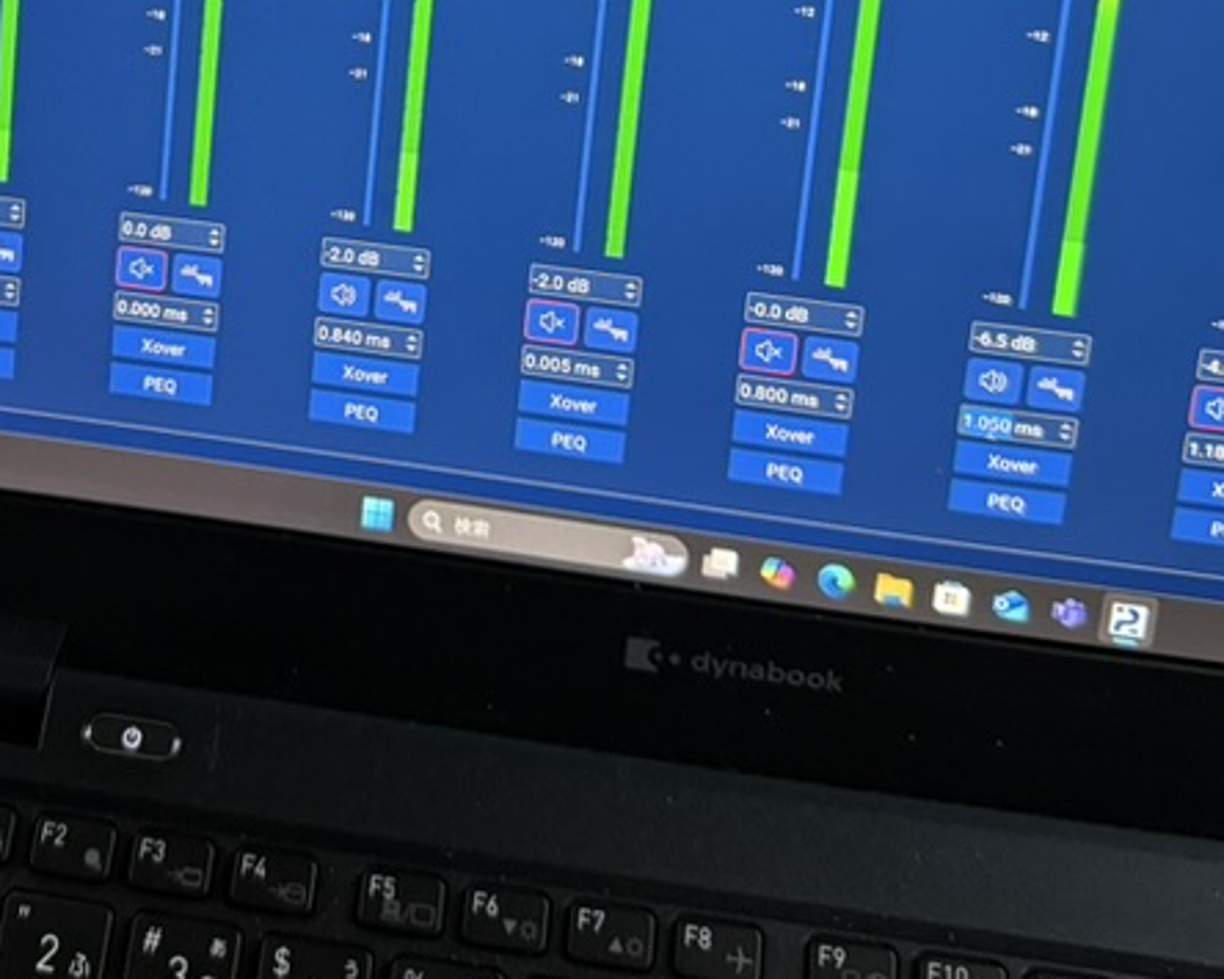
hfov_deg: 34.0
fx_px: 1956
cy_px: -41
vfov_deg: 26.3
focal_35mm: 54
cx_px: 300
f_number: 1.78
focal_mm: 6.76
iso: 500
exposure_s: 1/50
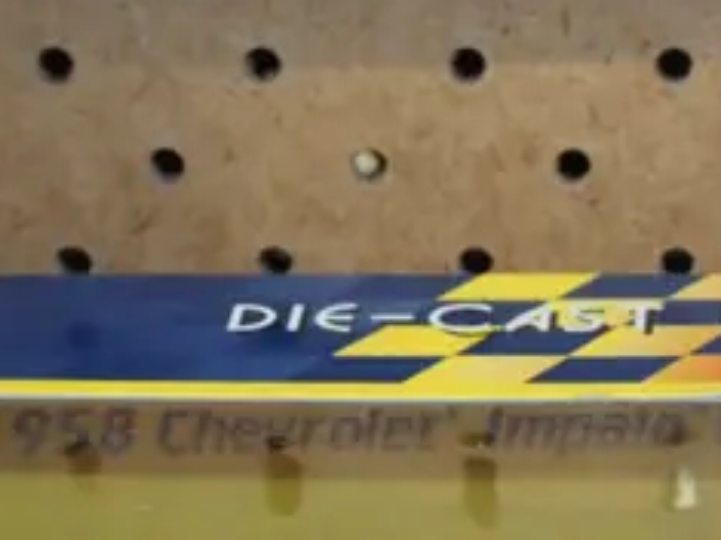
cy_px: 884
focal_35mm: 183
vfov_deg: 7.9
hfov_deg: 10.7
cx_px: 678
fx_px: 3810
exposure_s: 1/60
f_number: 5.6
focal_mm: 21
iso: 1600
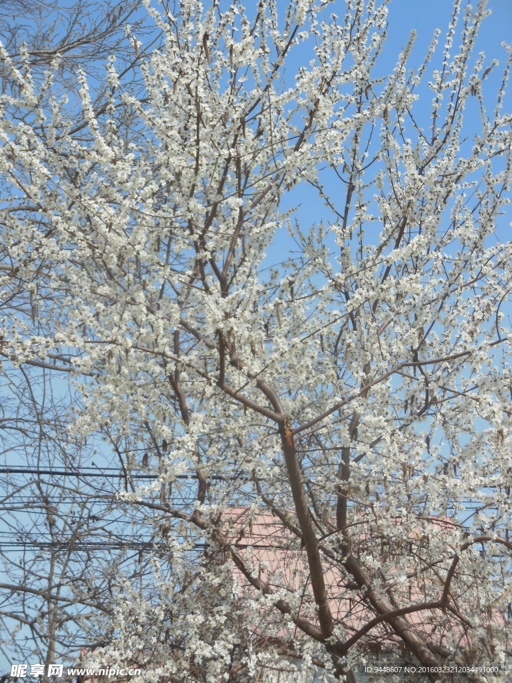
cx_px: 256
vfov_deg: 22.5
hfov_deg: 17.0
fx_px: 1716
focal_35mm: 87
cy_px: 342
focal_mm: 15.5
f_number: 4.6
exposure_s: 1/800
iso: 125
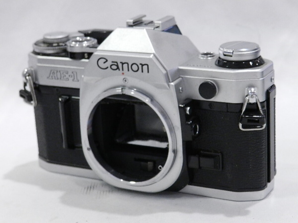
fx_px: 723
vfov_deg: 17.6
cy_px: 112
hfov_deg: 23.3
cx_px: 149
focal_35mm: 84
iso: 800
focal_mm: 14.9
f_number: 4.4
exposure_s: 1/60
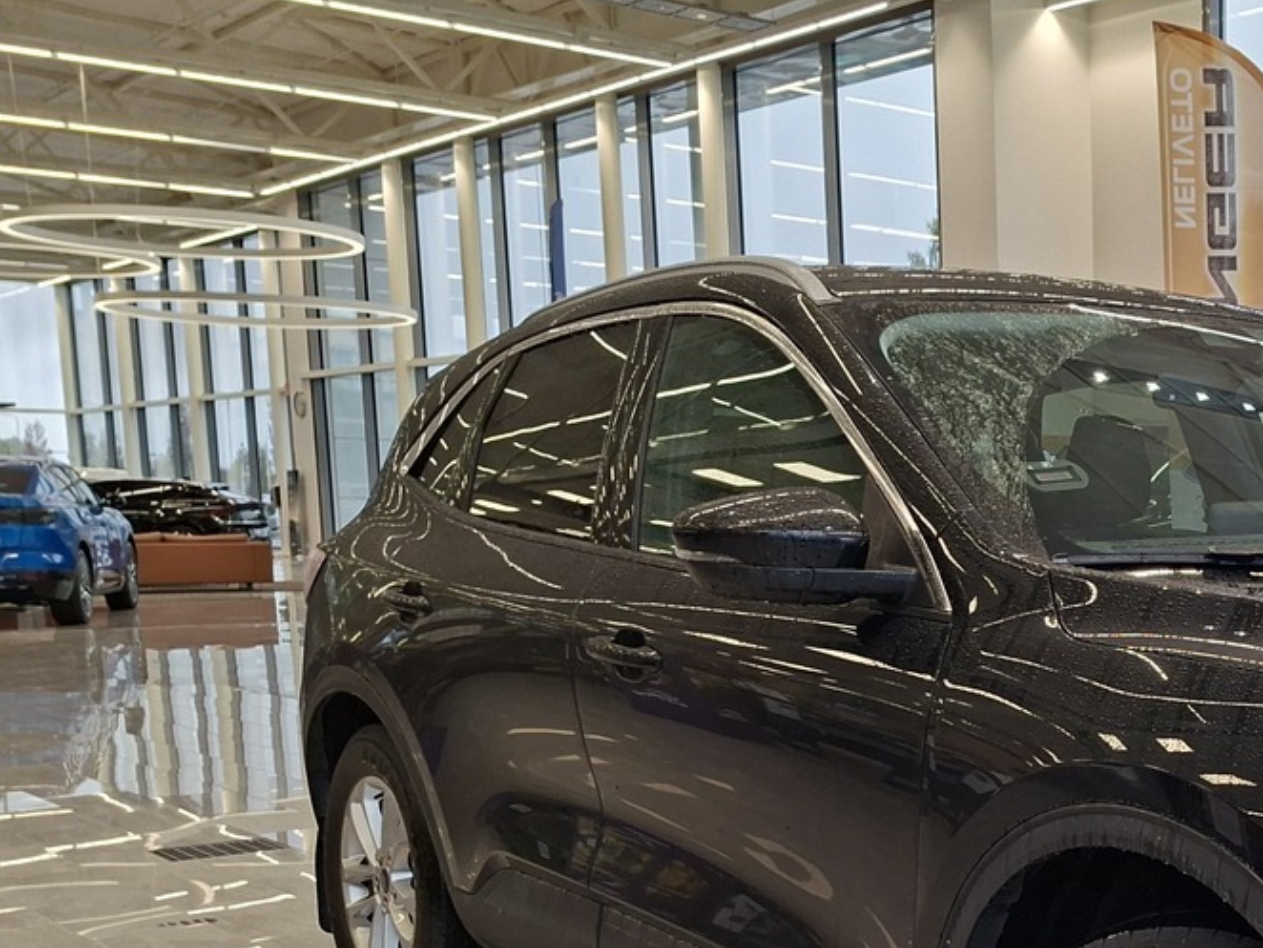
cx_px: 1316
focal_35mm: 50
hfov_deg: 34.1
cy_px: 771
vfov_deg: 28.4
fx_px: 1825
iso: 40
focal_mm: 5.54
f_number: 1.8
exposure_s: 1/155
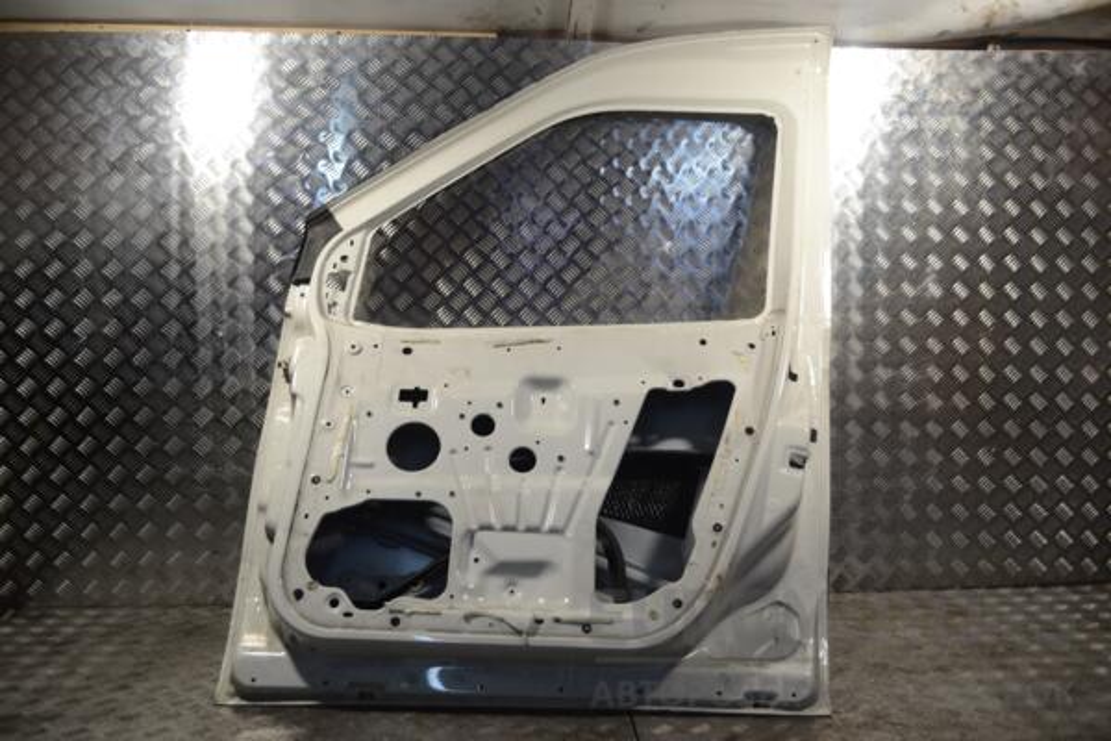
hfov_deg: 57.2
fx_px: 1018
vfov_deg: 40.0
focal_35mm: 33
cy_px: 370
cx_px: 556
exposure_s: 1/80
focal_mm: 22
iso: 100
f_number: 4.5
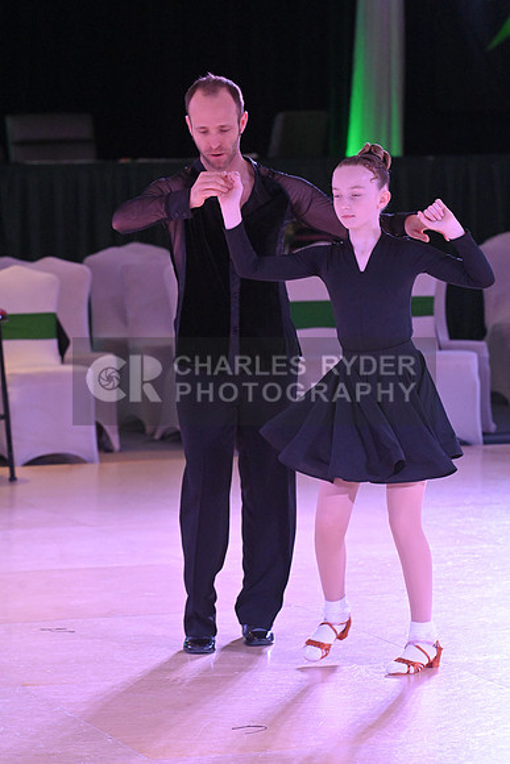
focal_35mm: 160
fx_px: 3398
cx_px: 255
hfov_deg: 8.6
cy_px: 382
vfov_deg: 12.8
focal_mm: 160
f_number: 7.1
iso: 5000
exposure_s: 1/400
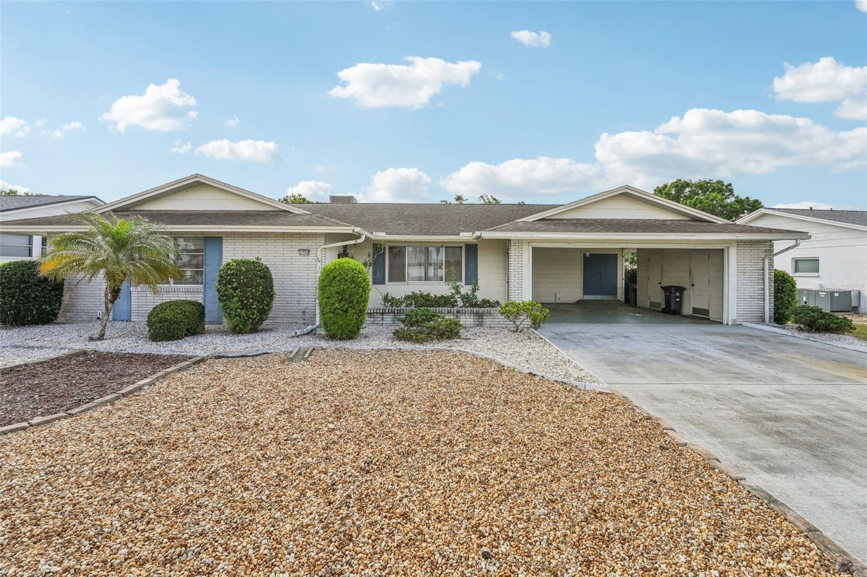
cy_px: 288
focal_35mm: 14
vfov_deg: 81.2
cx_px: 434
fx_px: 337
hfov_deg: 104.3
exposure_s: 1/1250
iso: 400
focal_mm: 14
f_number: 8
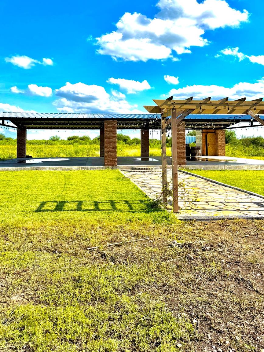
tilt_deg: +3.1
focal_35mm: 32
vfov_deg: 56.0
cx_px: 131
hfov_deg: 44.2
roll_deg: +0.2
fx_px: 325
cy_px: 127
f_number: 1.78
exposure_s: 1/6711
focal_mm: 6.76
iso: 80
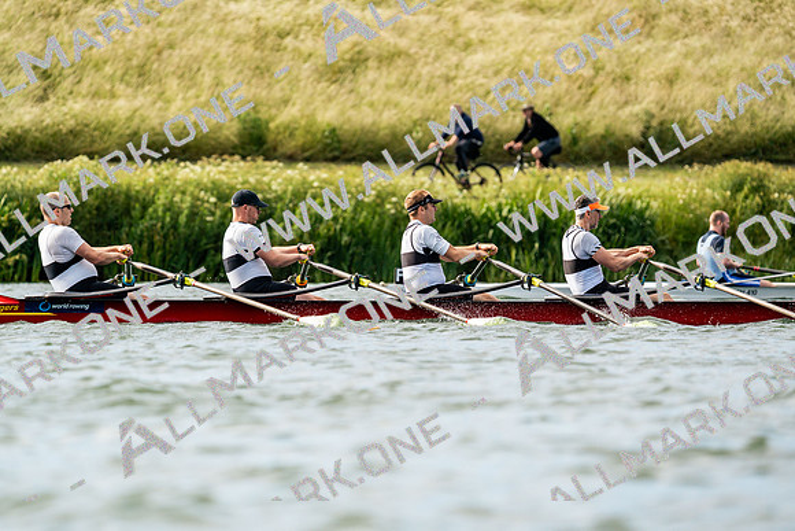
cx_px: 398
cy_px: 266
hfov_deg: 5.2
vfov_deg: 3.5
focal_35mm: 394
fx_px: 8702
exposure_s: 1/2000
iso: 400
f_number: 6.3
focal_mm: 394
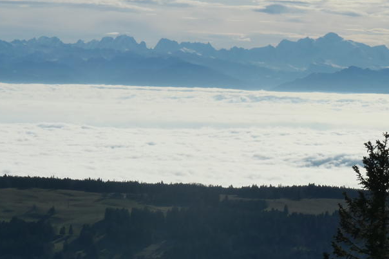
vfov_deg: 9.2
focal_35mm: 149
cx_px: 62
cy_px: 97
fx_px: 1610
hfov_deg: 13.7
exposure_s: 1/2000
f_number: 8
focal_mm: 22
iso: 200
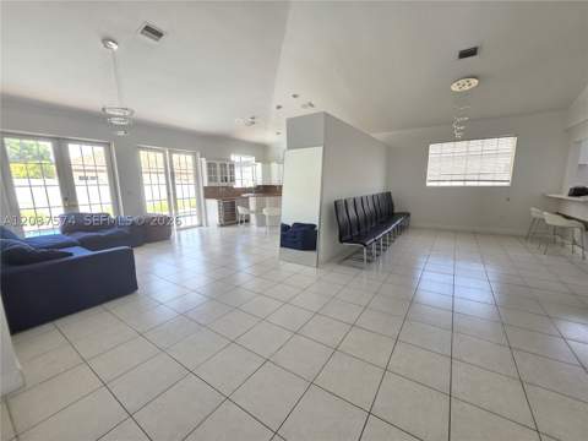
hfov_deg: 106.2
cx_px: 294
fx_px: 221
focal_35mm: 13
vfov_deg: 89.9
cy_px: 220
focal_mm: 2.2
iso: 80
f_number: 1.9
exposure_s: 1/120
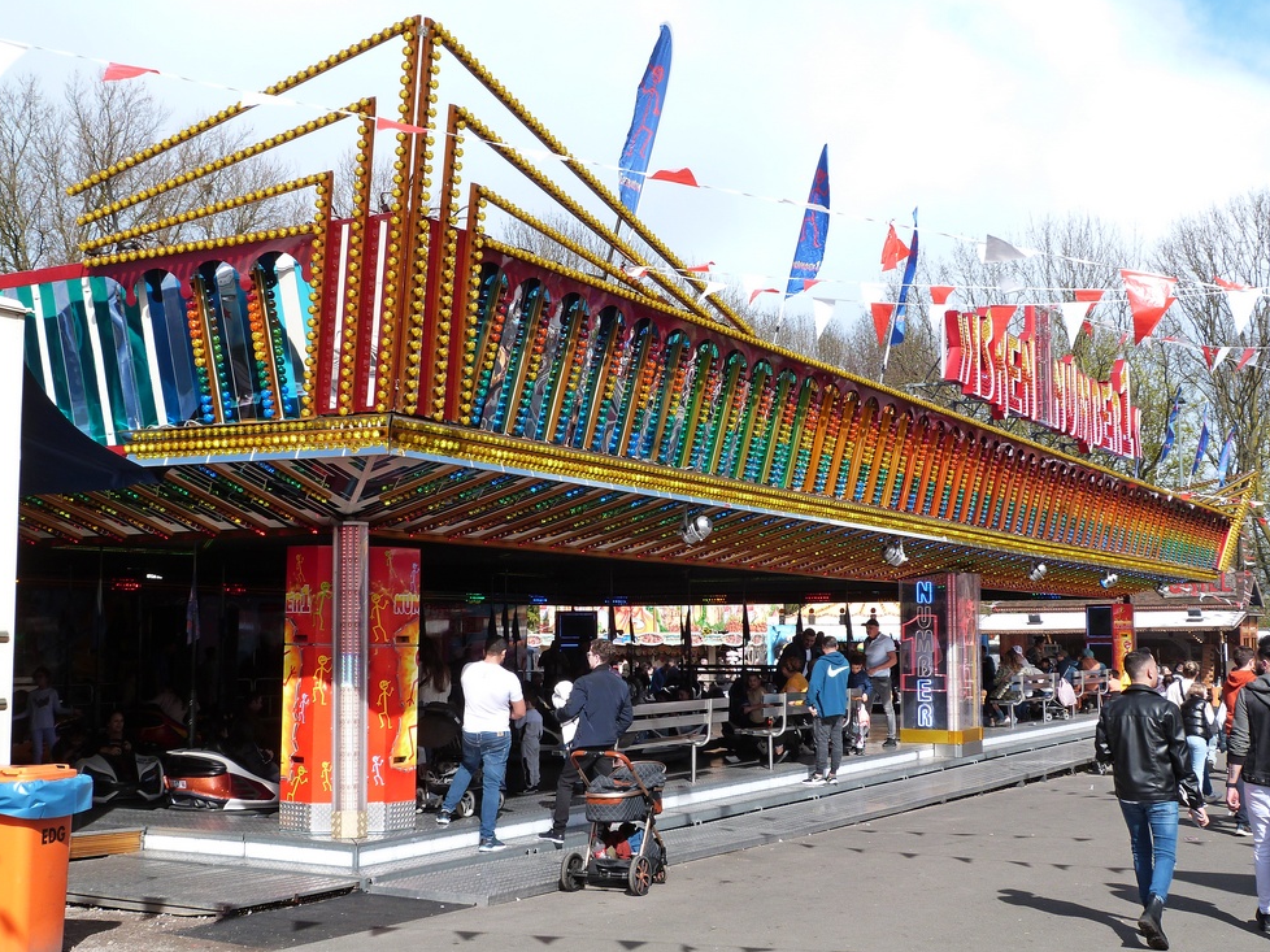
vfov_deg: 32.2
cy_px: 475
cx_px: 632
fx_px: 1651
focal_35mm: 45
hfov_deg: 42.1
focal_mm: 7.8
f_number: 5.6
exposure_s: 1/200
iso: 100
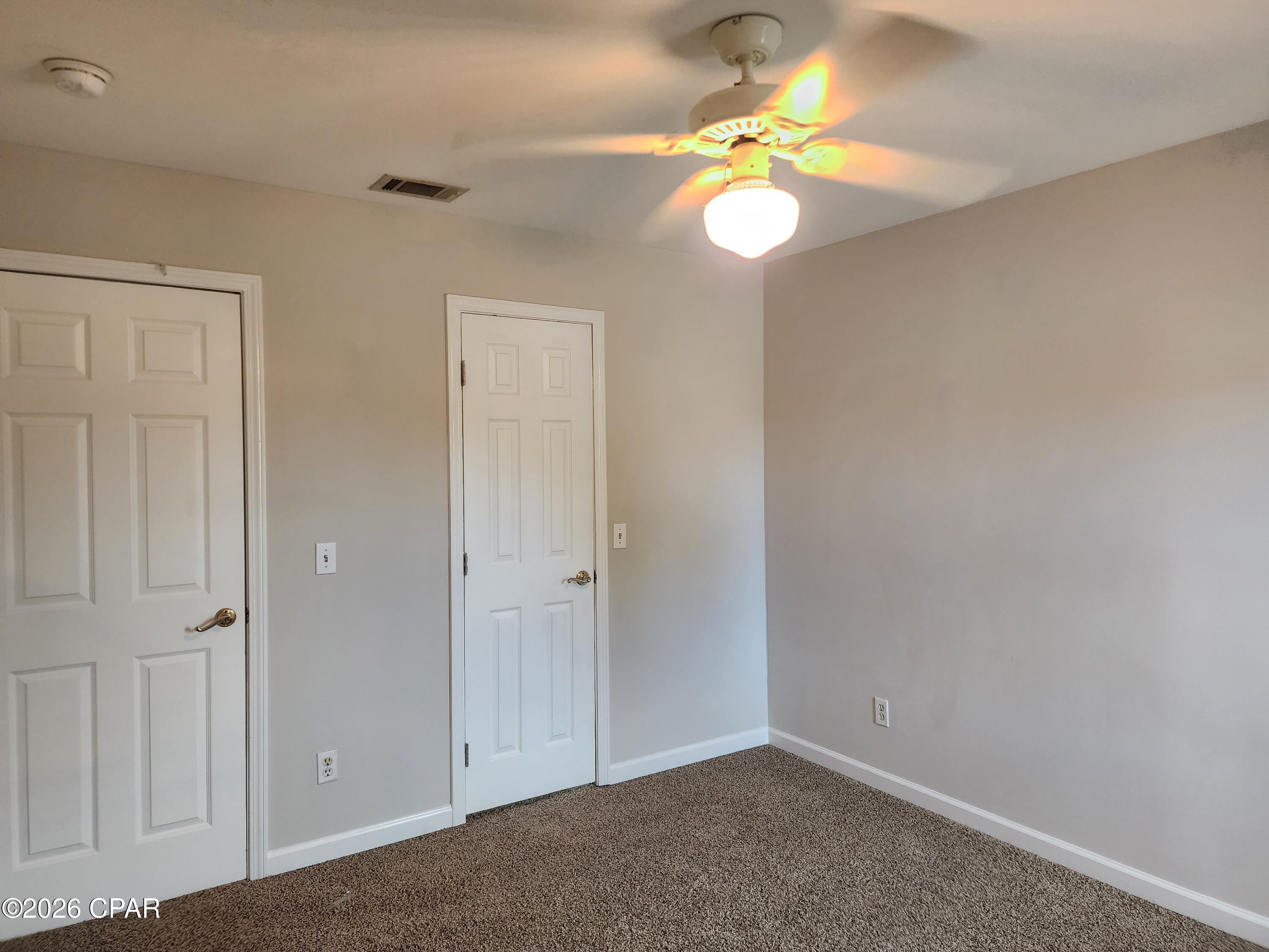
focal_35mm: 23
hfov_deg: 73.9
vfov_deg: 58.9
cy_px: 476
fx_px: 843
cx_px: 634
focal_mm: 6.4
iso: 400
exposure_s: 1/120
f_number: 1.8
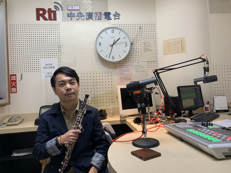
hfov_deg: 67.3
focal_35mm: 26
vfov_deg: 53.1
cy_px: 86
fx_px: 174
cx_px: 116
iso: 64
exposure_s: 1/60
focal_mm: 4.25
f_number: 1.8
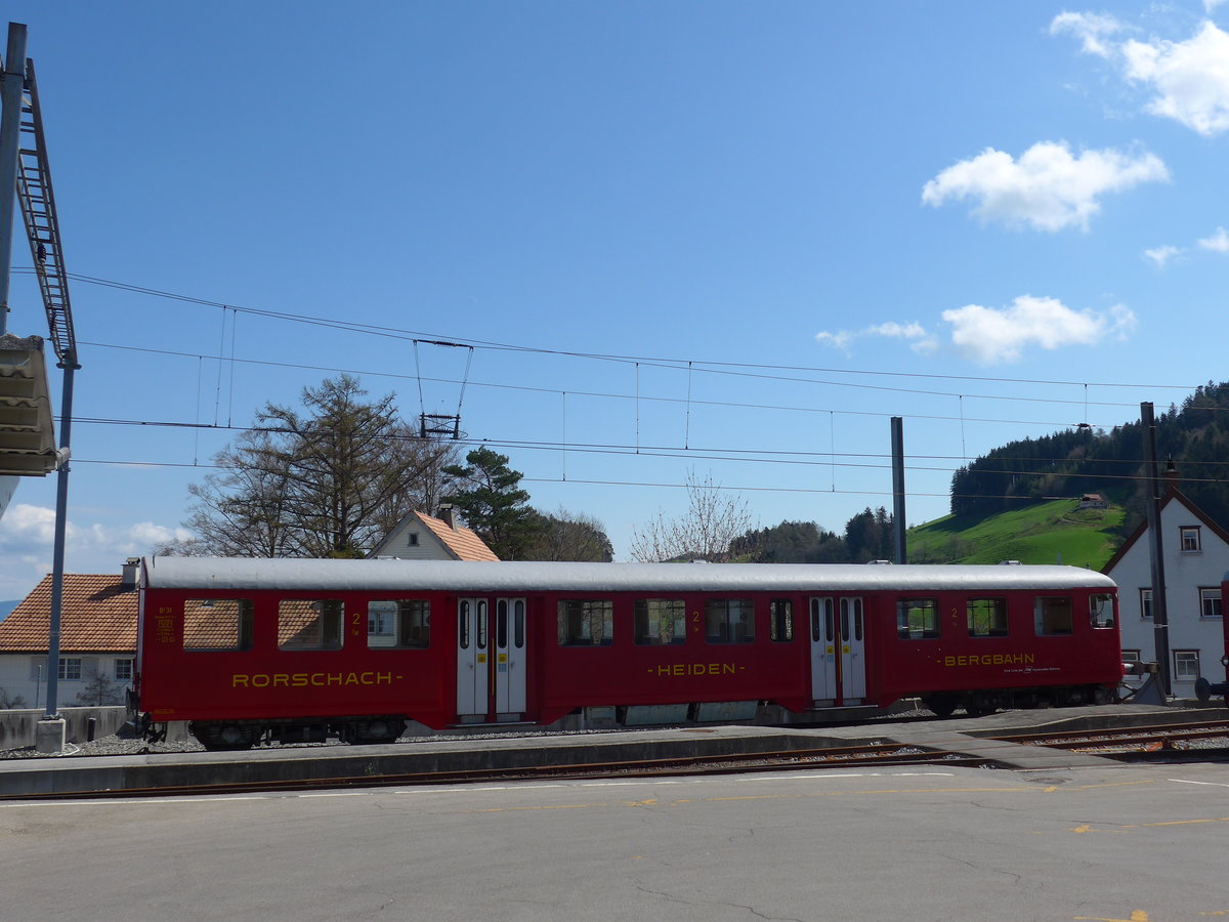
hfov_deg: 54.0
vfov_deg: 41.8
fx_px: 1207
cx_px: 614
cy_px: 461
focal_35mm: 34
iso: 80
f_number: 3.2
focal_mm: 7
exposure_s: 1/1600
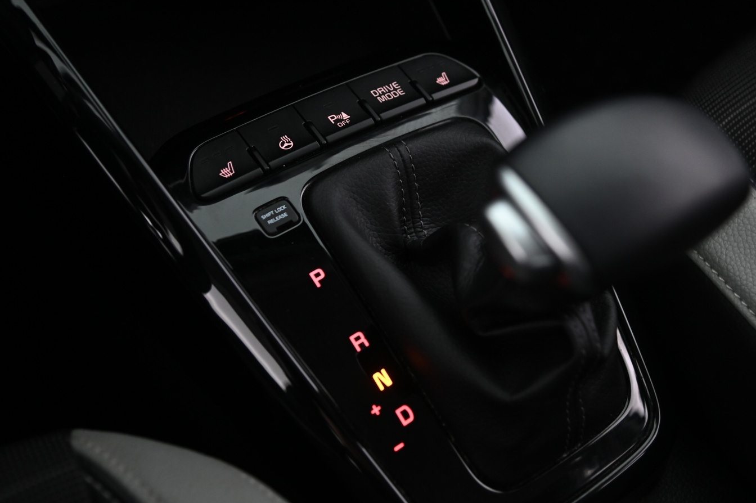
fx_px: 1217
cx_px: 394
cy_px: 233
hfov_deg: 34.5
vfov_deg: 23.3
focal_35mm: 58
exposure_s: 1/15
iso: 2000
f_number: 4
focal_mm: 48
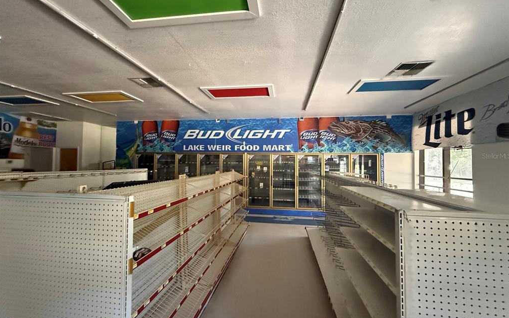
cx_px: 255
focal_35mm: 15
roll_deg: -0.5
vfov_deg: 74.8
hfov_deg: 101.5
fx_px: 208
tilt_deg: +1.9
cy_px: 156
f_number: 2.2
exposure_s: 1/57
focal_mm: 2.22
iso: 1250
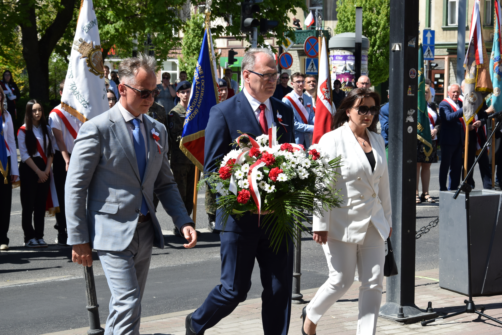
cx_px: 251
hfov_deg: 26.0
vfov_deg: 17.5
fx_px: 1088
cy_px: 168
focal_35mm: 78
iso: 200
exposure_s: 1/320
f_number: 9
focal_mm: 52
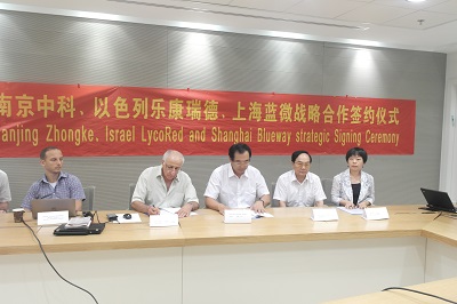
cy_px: 152
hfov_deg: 62.0
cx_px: 228
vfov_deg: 43.5
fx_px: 381
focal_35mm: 30
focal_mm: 20
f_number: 7.1
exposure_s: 1/8
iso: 800
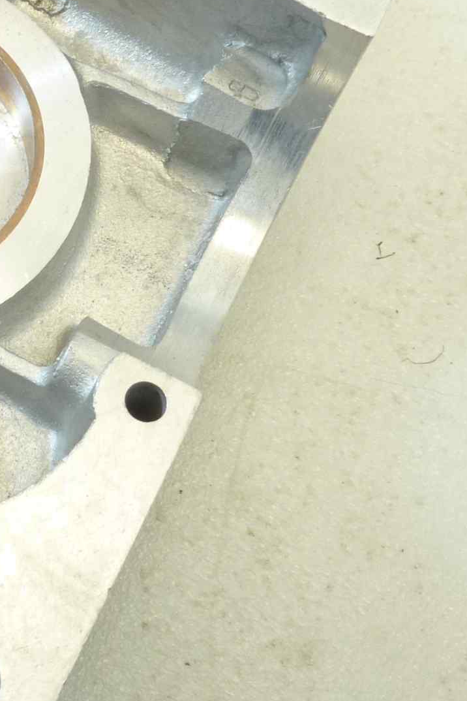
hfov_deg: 20.4
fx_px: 1206
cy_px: 230
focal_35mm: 62
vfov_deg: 32.1
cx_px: -99
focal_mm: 4.1
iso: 80
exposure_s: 1/20
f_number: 3.3
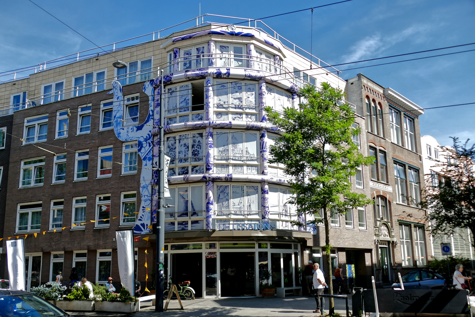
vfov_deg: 38.9
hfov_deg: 55.8
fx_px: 449
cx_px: 238
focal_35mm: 34
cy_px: 158
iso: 125
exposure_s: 1/1600
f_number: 3.1
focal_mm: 12.4
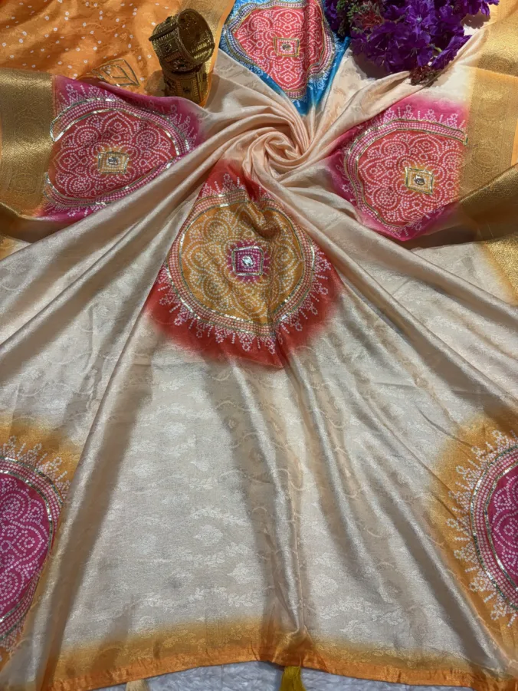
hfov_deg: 53.1
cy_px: 346
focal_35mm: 26
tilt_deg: -70.3
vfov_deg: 67.3
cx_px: 259
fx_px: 519
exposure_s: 1/100
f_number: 1.6
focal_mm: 5.96
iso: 40
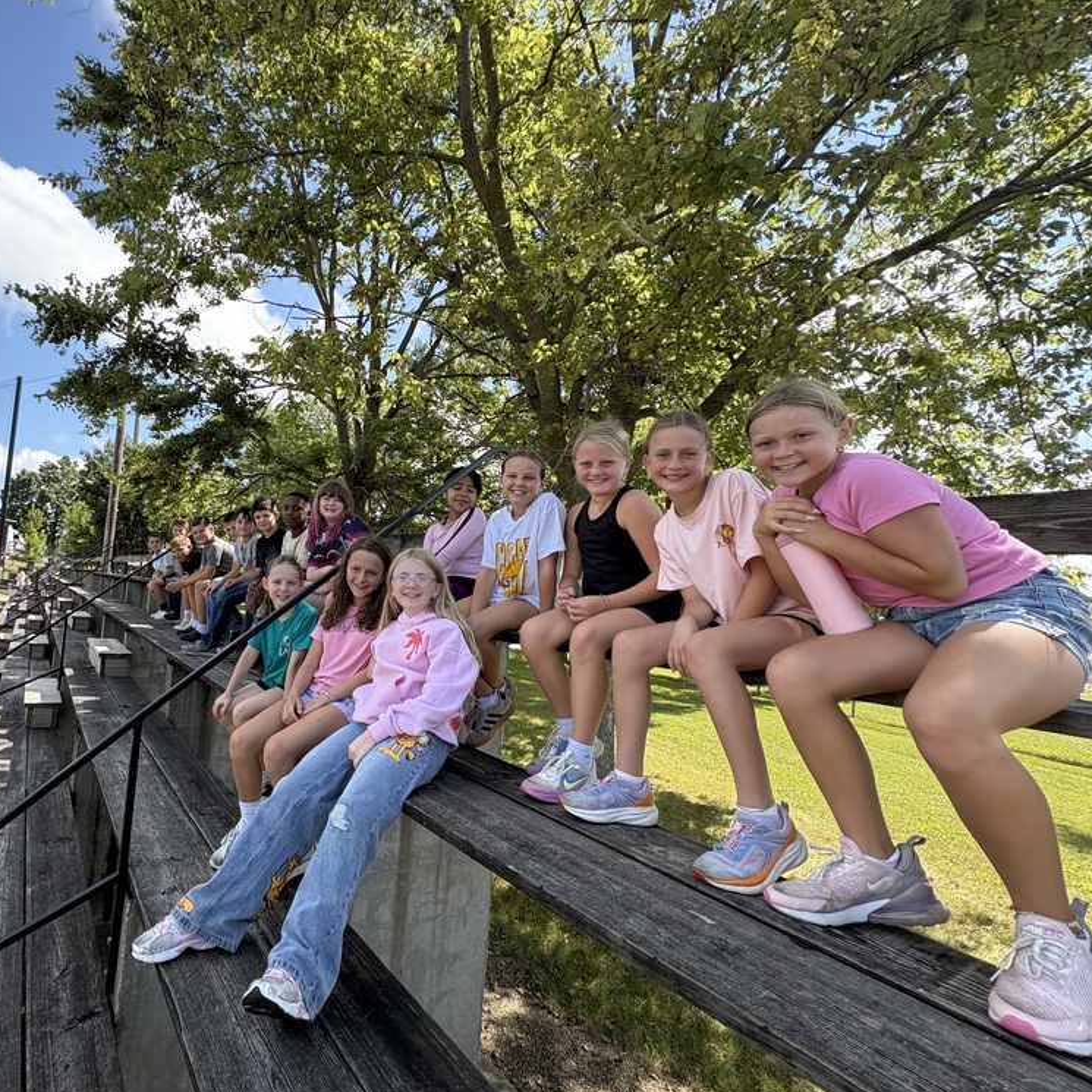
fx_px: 607
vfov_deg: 84.0
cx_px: 365
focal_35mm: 17
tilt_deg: +3.1
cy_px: 560
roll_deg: -4.4
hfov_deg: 81.2
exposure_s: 1/501
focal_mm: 2.22
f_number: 2.2
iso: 64
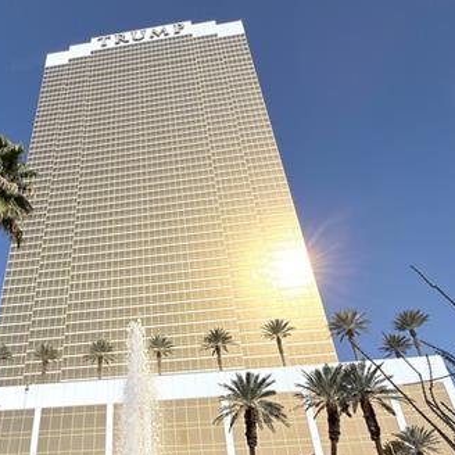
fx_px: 431
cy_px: 307
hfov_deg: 54.1
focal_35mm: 29
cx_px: 139
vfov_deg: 54.4
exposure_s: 1/1359
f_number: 2.2
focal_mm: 2.22
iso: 16
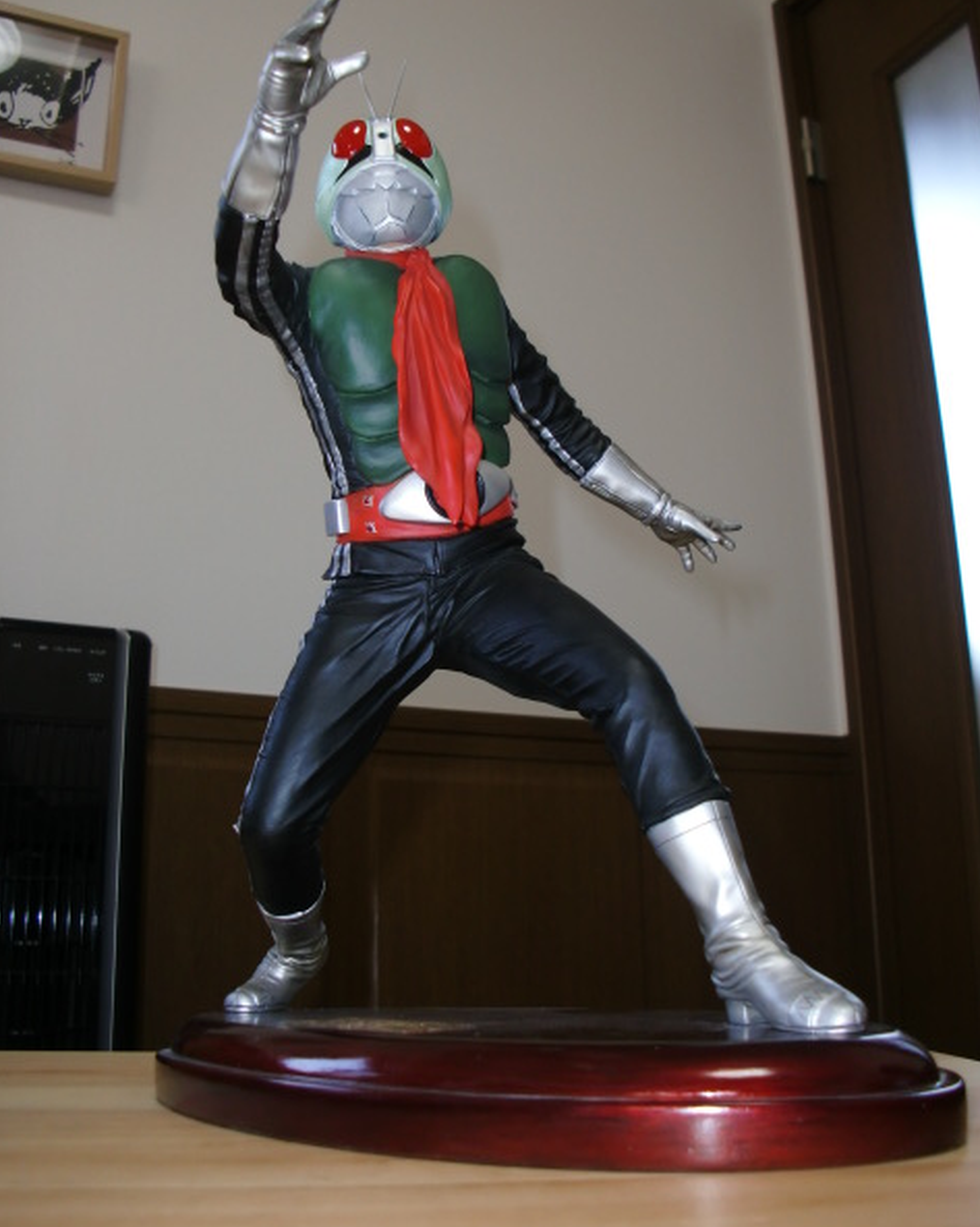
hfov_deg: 39.1
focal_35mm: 38
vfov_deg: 47.9
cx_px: 489
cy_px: 570
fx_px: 1379
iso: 125
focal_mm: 6.3
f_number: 2.8
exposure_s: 1/50
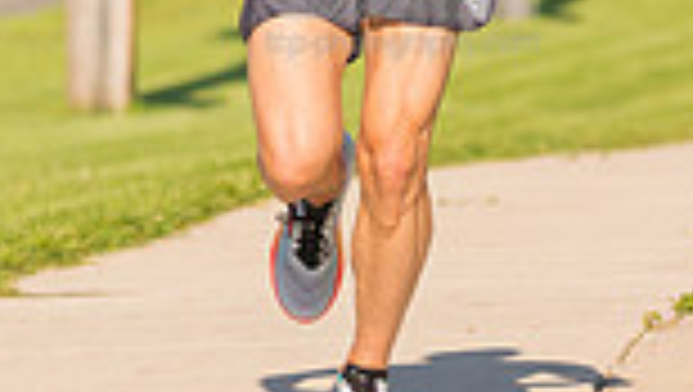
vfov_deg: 1.5
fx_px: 14532
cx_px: 405
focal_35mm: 790
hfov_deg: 2.7
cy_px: -101
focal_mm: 200
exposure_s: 1/1600
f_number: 5.6
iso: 400
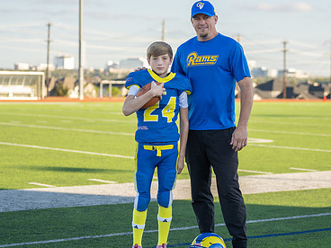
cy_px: 119
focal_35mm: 106
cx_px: 208
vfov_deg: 14.0
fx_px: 1014
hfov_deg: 18.5
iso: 100
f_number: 2.8
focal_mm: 70
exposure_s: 1/500
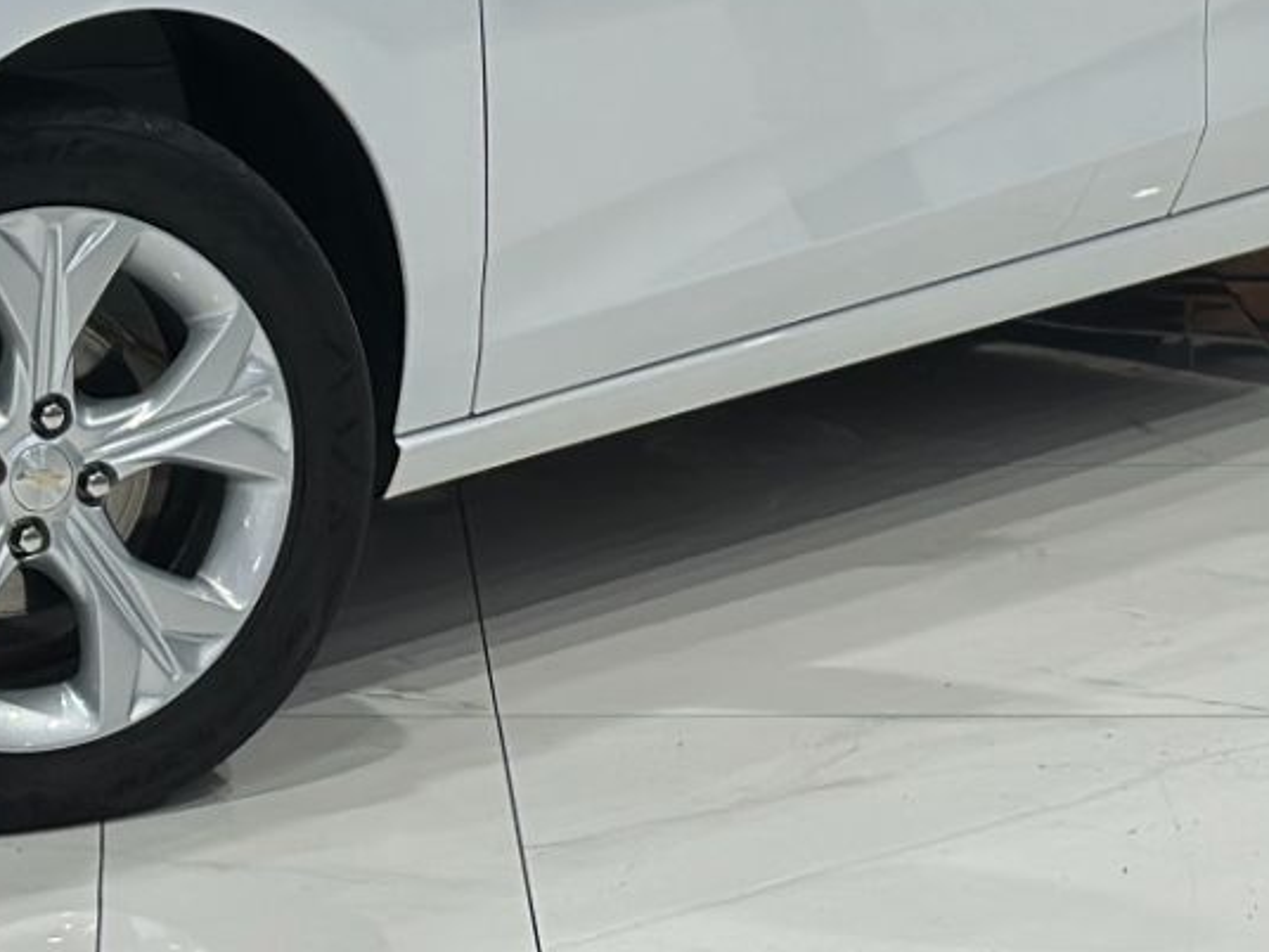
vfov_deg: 8.6
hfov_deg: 11.4
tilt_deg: -8.9
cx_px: 161
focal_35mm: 172
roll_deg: +0.2
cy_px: -107
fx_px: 6305
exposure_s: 1/120
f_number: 1.78
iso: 100
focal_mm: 6.86
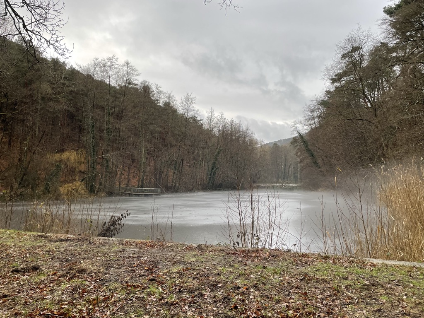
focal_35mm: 26
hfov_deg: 67.3
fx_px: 318
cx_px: 212
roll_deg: +0.9
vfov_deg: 53.1
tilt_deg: +0.7
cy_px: 159
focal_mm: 4.2
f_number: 1.6
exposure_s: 1/121
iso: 40
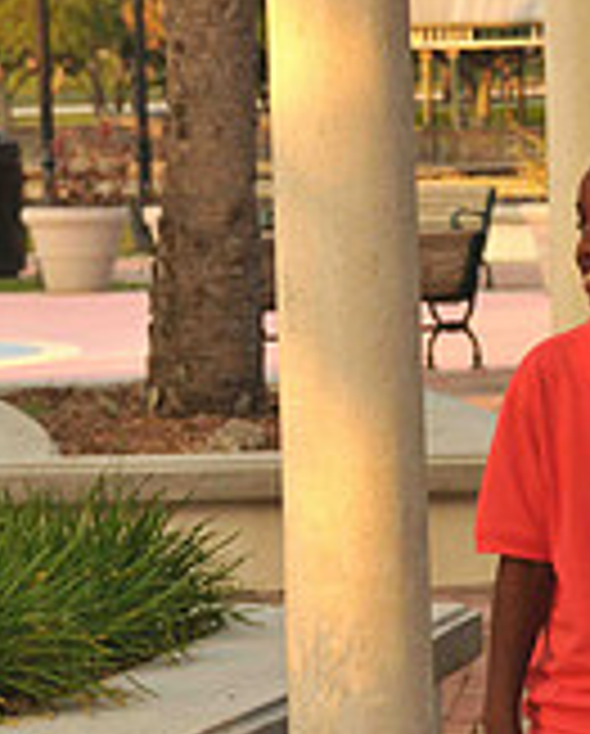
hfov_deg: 5.3
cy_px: 603
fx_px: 6319
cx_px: 583
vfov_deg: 6.6
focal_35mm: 290
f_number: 5.6
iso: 200
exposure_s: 1/125
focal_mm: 75
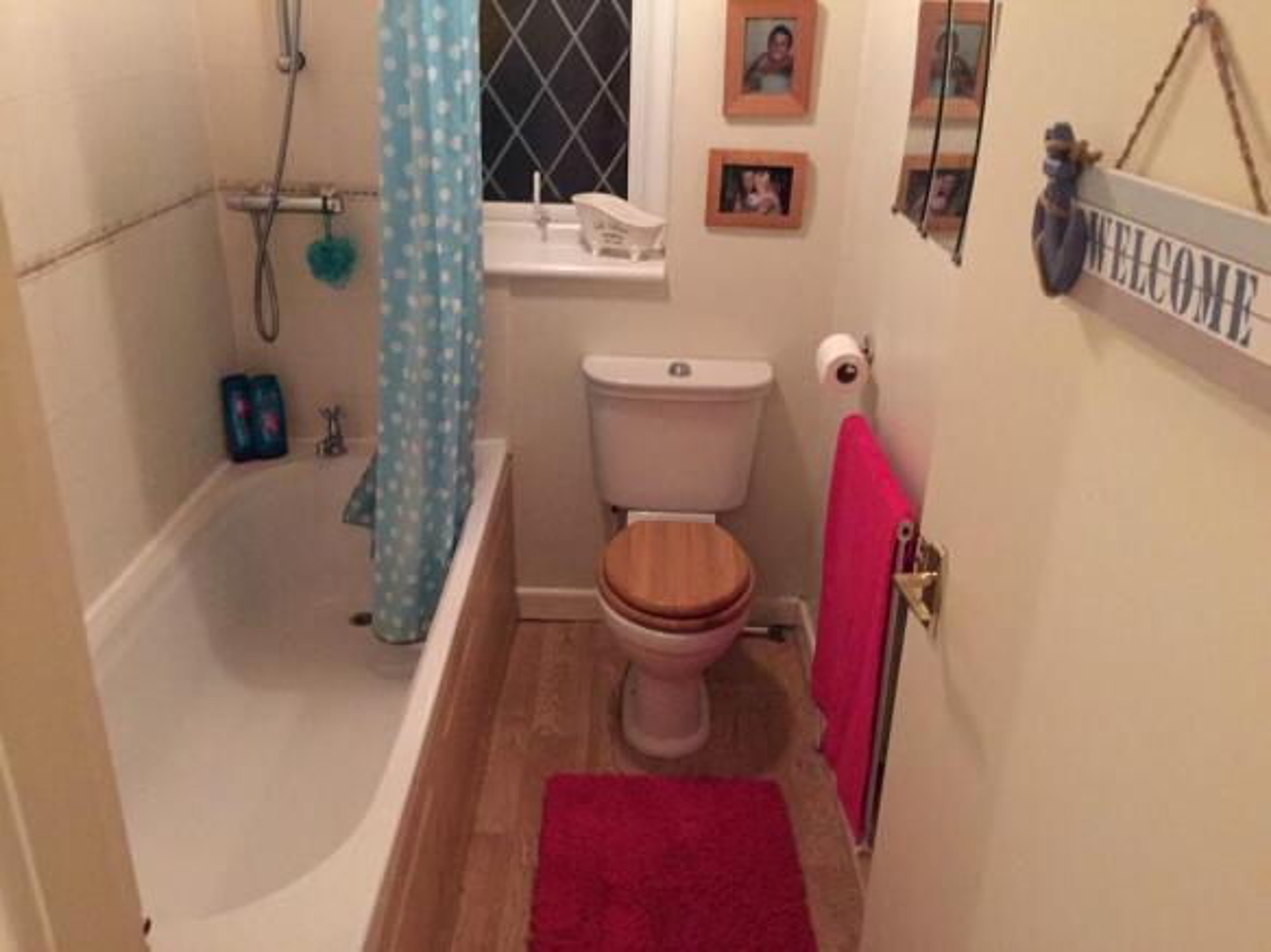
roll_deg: -1.6
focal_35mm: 29
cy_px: 476
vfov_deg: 48.2
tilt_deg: -24.0
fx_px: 1065
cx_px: 636
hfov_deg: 61.7
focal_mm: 4.15
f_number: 2.2
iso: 500
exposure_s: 1/17
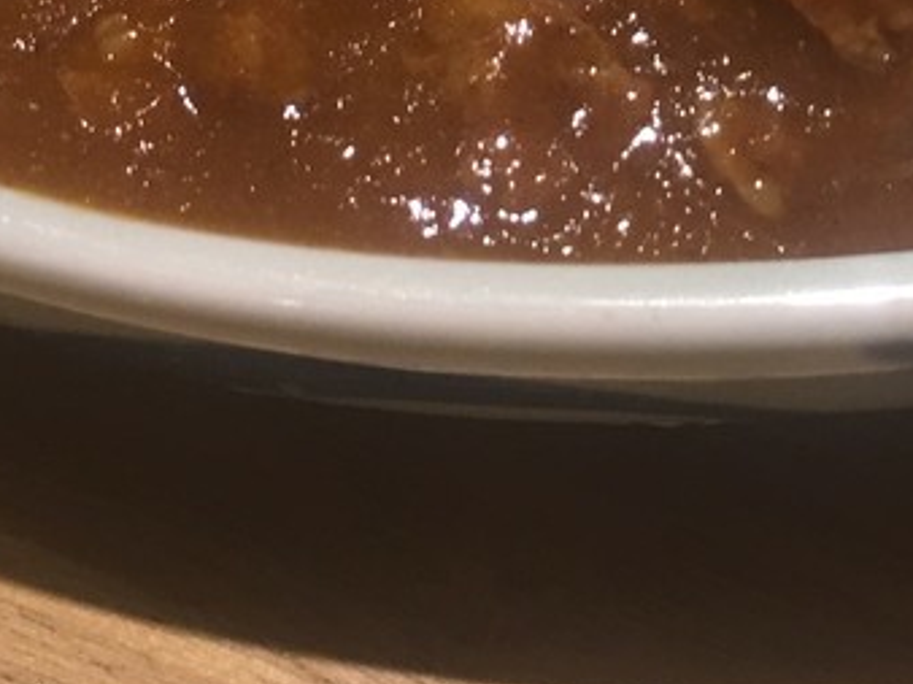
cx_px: 727
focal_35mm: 103
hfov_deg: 18.9
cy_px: -224
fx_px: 2715
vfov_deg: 13.8
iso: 50
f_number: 2.2
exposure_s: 1/15
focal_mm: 4.15
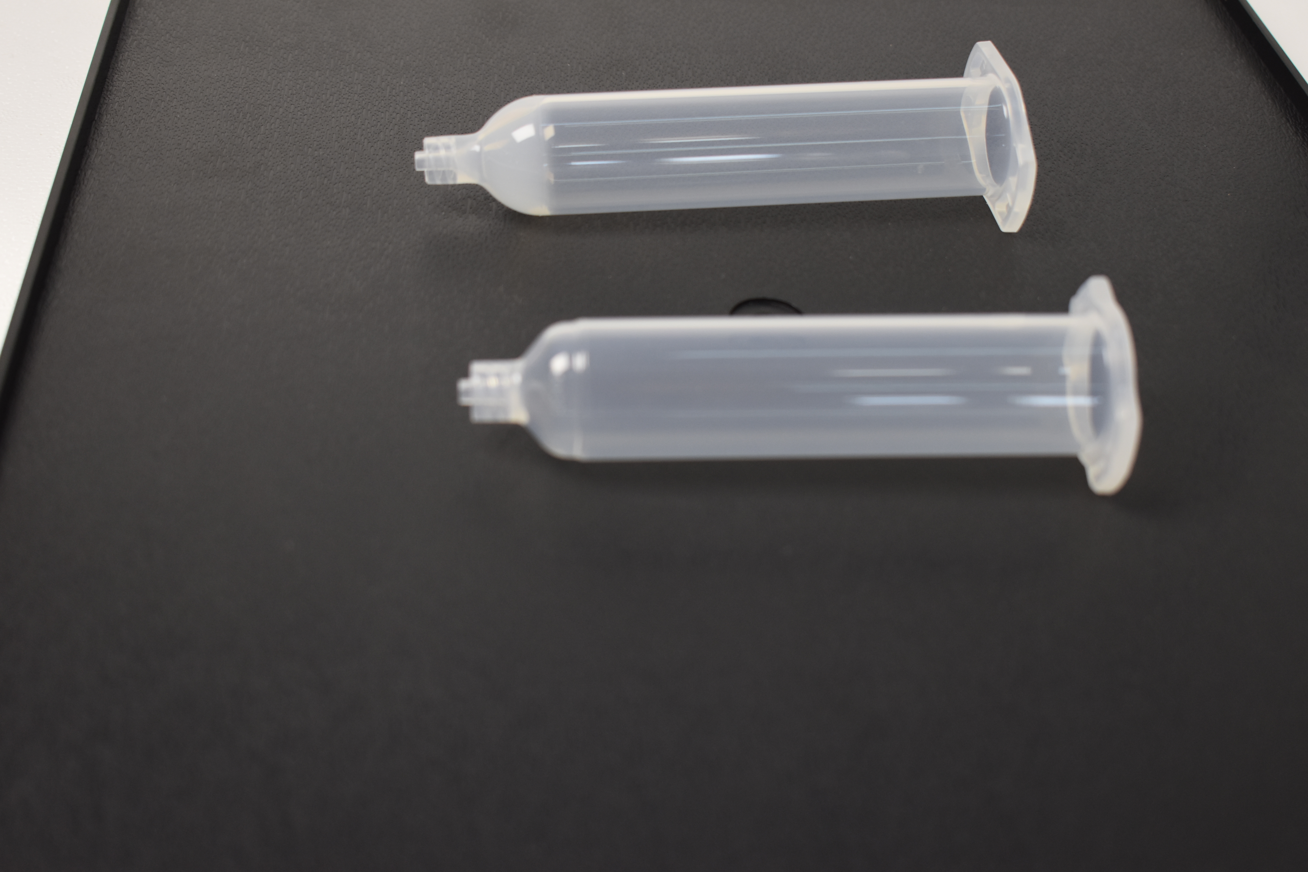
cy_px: 436
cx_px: 654
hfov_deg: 37.9
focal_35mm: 52
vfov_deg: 25.8
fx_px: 1907
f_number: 4.5
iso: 560
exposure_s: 1/250
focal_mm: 35
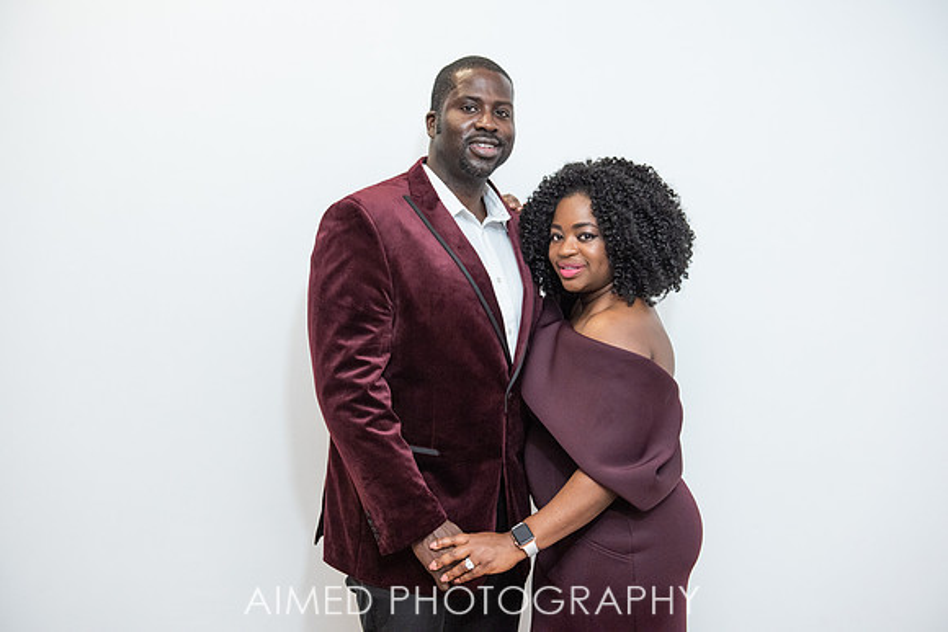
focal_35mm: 42
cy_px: 316
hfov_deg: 46.4
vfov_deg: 31.9
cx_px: 474
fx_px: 1106
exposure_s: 1/200
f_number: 4
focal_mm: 42
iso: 1600
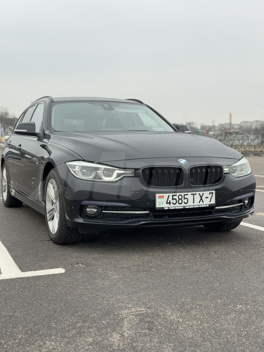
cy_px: 176
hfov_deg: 30.3
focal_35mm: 48
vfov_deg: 39.7
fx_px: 488
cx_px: 132
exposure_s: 1/499
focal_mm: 6.76
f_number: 1.78
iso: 100
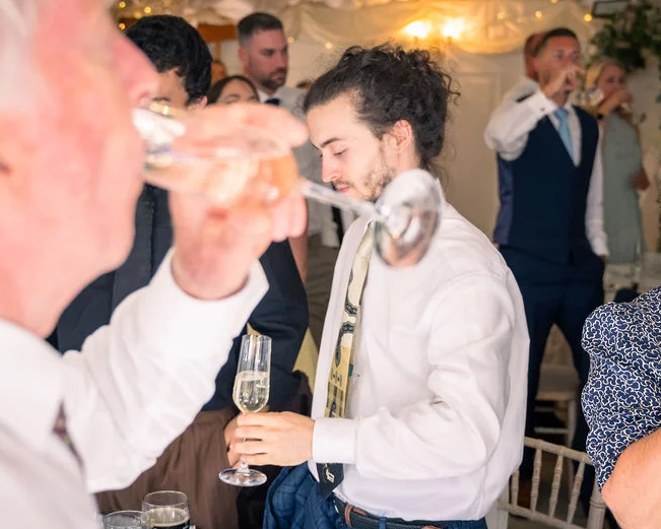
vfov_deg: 24.6
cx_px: 365
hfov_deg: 30.5
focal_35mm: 62
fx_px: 1213
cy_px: 213
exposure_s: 1/200
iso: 800
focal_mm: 28
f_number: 2.8
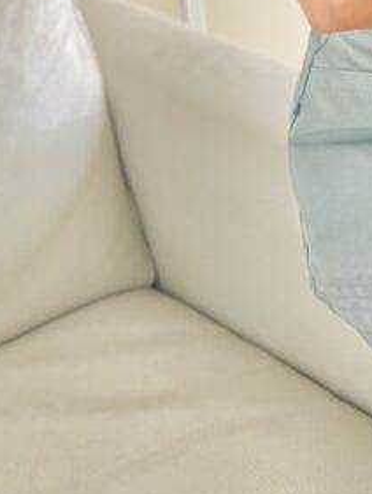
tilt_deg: -14.7
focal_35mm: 87
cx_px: 579
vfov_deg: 20.6
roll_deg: +1.7
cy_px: -140
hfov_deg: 15.5
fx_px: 1245
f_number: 1.78
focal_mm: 6.76
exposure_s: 1/206
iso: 80
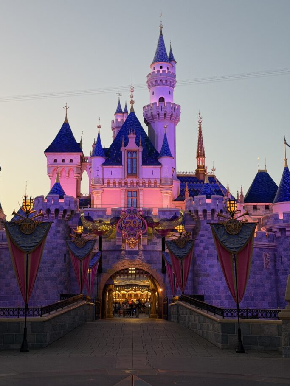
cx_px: 128
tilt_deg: +10.7
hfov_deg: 27.0
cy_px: 194
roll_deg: +0.0
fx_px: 603
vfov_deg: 35.5
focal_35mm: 54
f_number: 1.78
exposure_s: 1/60
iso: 250
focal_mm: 6.76
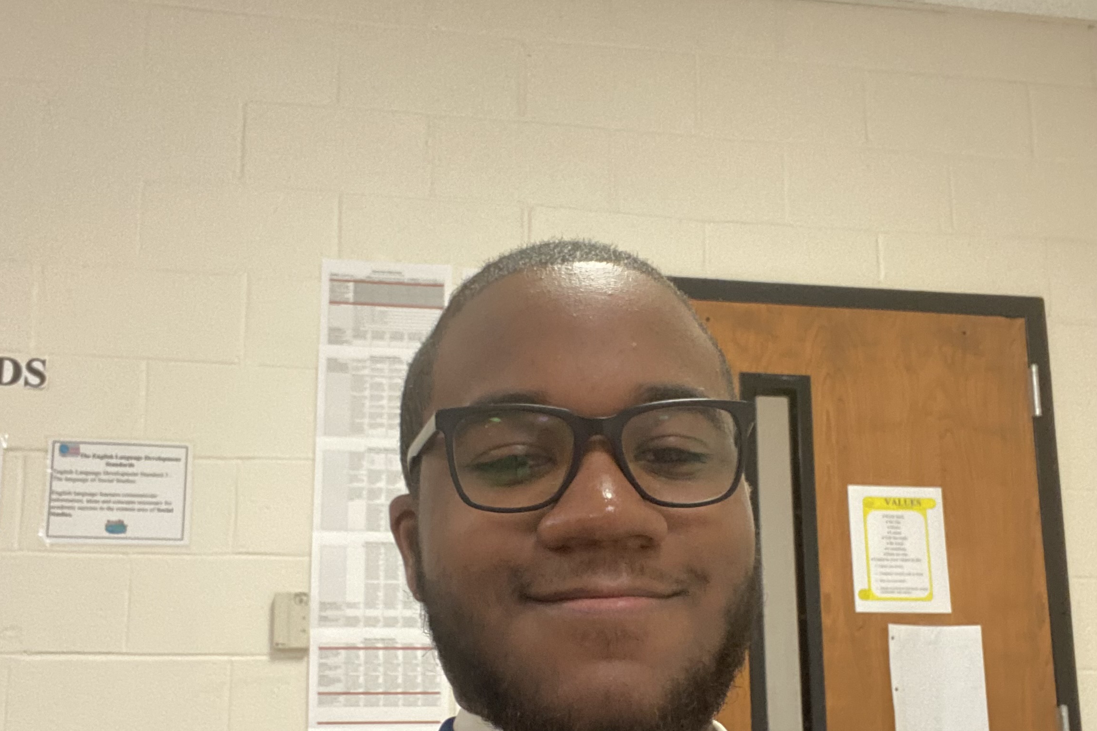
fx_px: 1280
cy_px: 534
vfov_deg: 31.4
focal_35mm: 42
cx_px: 545
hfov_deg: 46.4
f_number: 2.2
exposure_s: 1/60
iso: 320
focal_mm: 2.71
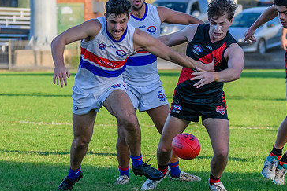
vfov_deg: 3.1
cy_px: 120
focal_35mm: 450
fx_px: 3589
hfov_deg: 4.6
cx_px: 176
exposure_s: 1/2000
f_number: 5
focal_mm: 150
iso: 1400
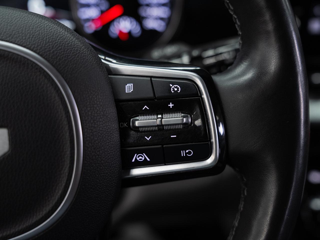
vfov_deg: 36.5
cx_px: 160
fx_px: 364
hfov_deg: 47.5
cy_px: 120
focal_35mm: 39
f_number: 3.5
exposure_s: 1/50
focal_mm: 36.4
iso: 640
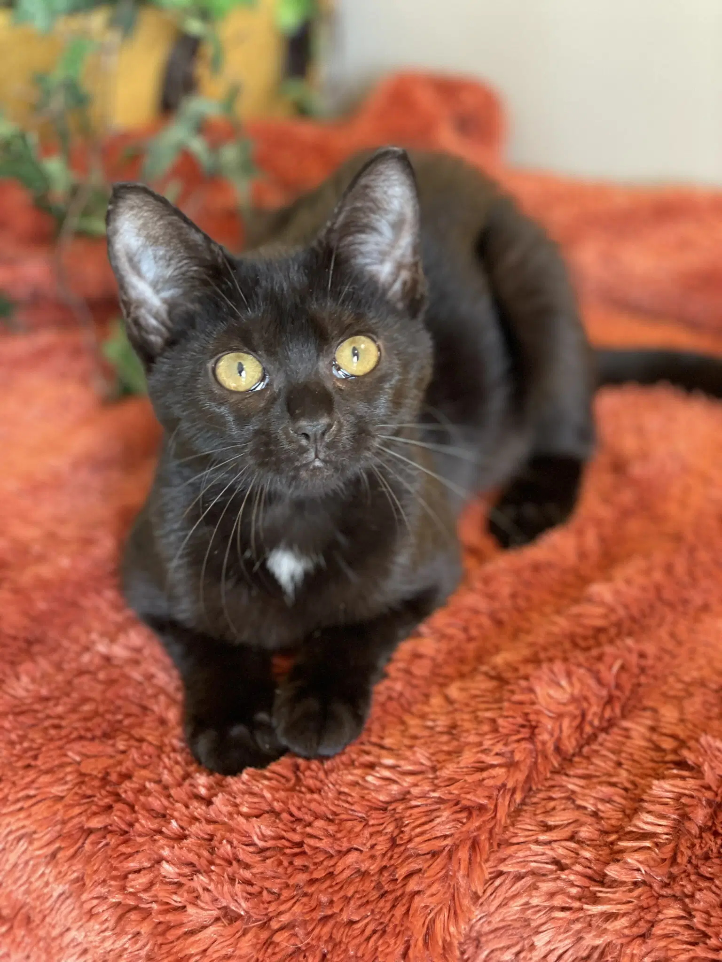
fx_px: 1446
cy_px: 481
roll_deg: -1.6
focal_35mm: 52
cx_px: 361
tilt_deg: -28.2
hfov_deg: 28.0
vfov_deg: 36.8
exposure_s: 1/40
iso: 250
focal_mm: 6
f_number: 2
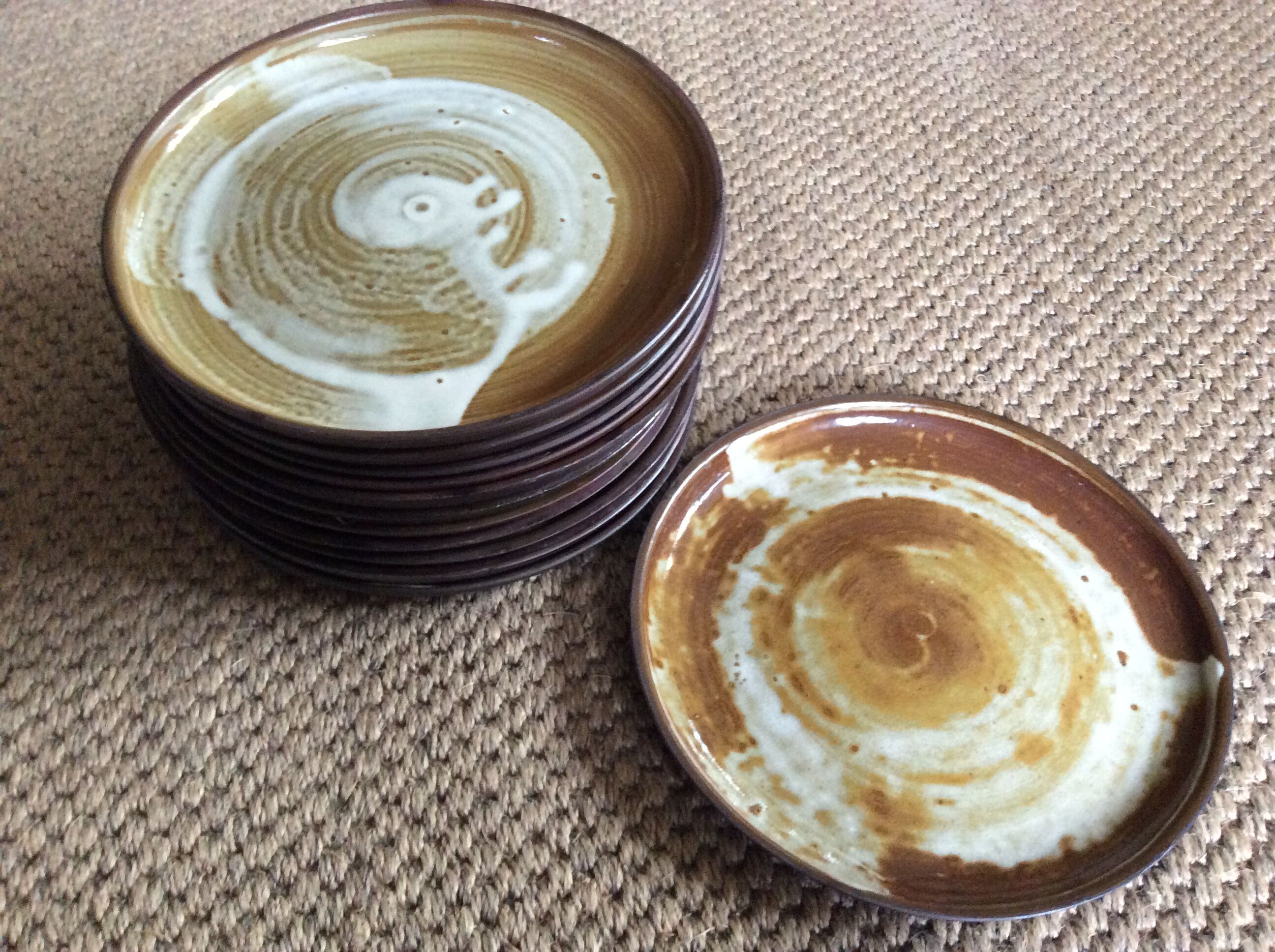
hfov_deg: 56.9
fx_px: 1177
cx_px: 638
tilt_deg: -52.8
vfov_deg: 44.1
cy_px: 476
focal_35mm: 32
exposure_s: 1/25
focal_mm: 3.3
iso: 250
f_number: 2.4
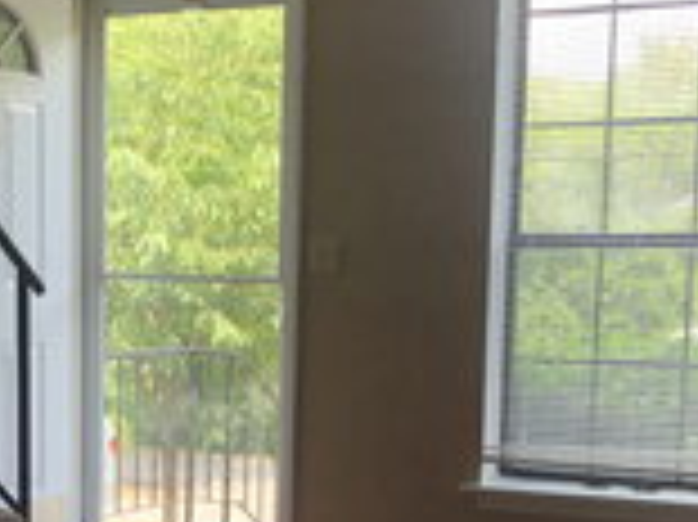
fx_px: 1551
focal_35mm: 77
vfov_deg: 18.9
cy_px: 441
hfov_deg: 25.3
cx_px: 304
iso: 50
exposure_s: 1/120
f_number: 1.8
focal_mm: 3.99
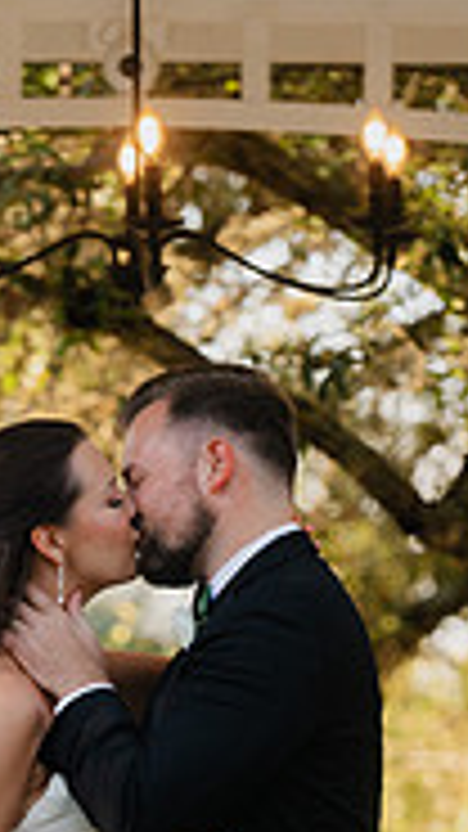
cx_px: 54
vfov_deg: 5.0
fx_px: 9535
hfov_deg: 2.8
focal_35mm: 432
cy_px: 967
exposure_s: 1/500
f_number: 4
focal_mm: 170
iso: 400
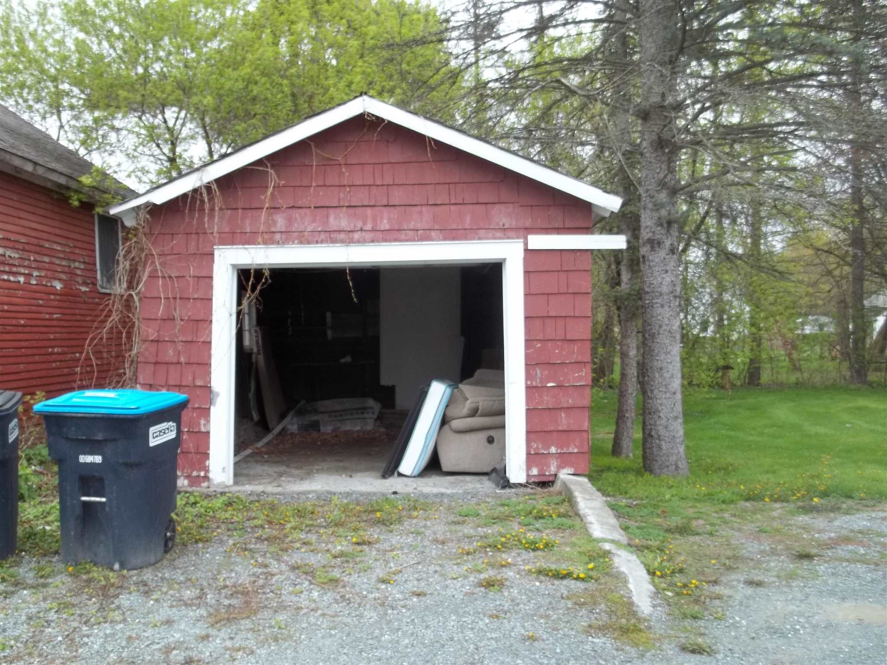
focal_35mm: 33
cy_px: 332
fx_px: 846
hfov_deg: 55.4
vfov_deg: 42.9
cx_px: 444
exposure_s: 1/100
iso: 64
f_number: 3.3
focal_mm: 5.9
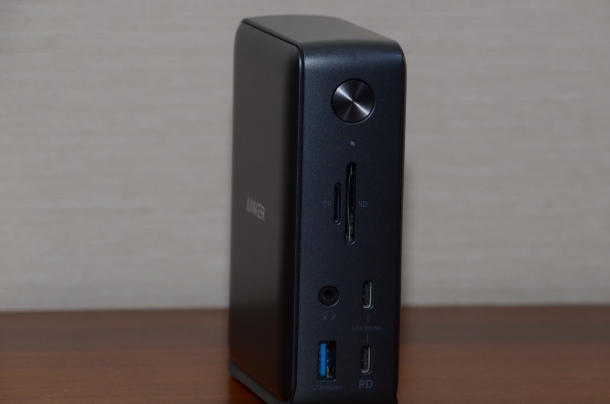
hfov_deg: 8.5
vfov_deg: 5.7
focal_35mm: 242
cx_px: 316
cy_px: 197
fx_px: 4093
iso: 400
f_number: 8
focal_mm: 140
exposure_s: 1/125
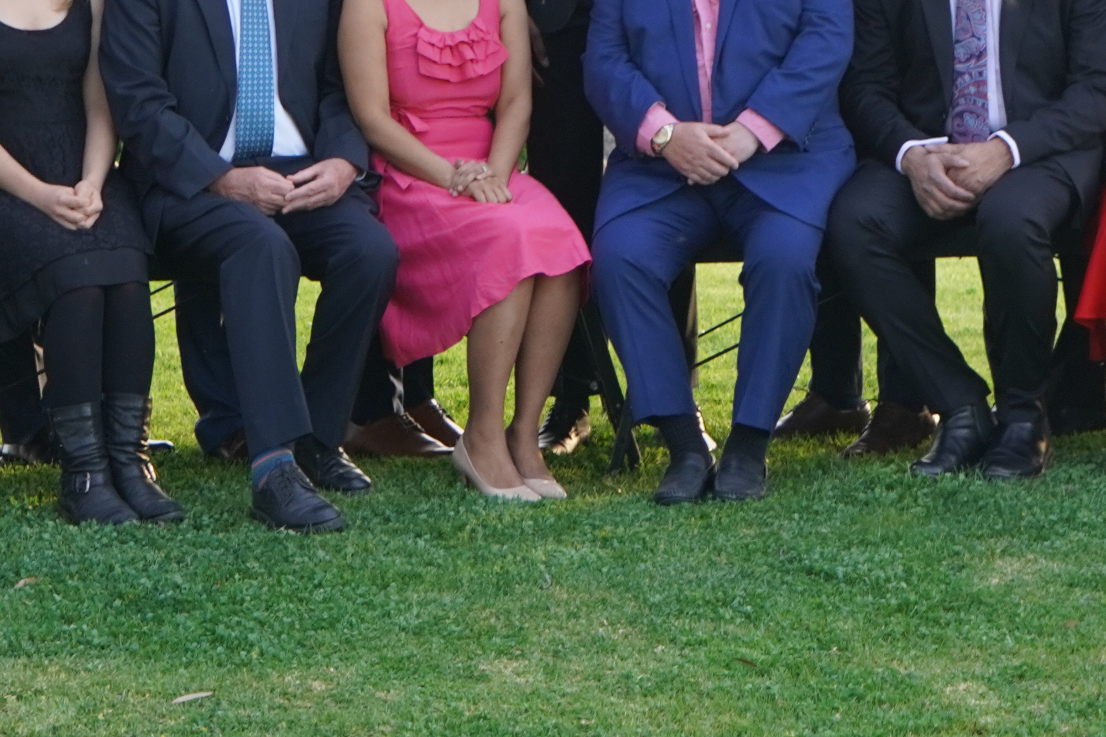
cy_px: 42
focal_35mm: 140
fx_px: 4285
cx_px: 711
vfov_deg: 9.8
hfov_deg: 14.7
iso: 320
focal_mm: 31
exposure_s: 1/160
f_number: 4
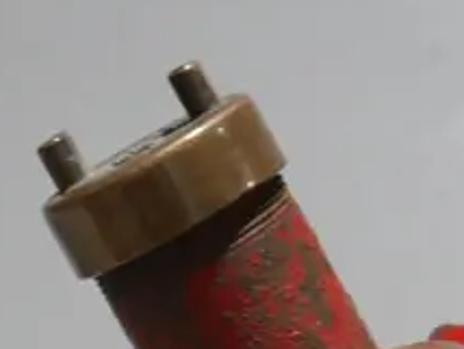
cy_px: 771
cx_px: 490
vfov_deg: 6.0
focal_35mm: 239
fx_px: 3207
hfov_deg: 8.2
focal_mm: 25
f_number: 5.3
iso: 800
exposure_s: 1/60
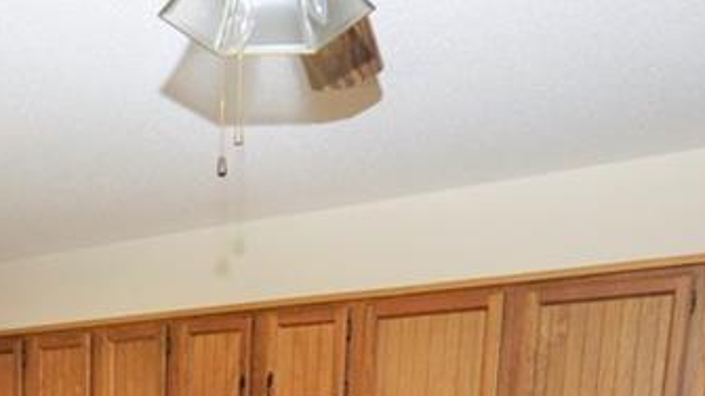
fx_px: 897
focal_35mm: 48
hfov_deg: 41.9
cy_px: 681
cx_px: 194
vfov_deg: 19.6
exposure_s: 1/60
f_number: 4
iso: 800
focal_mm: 10
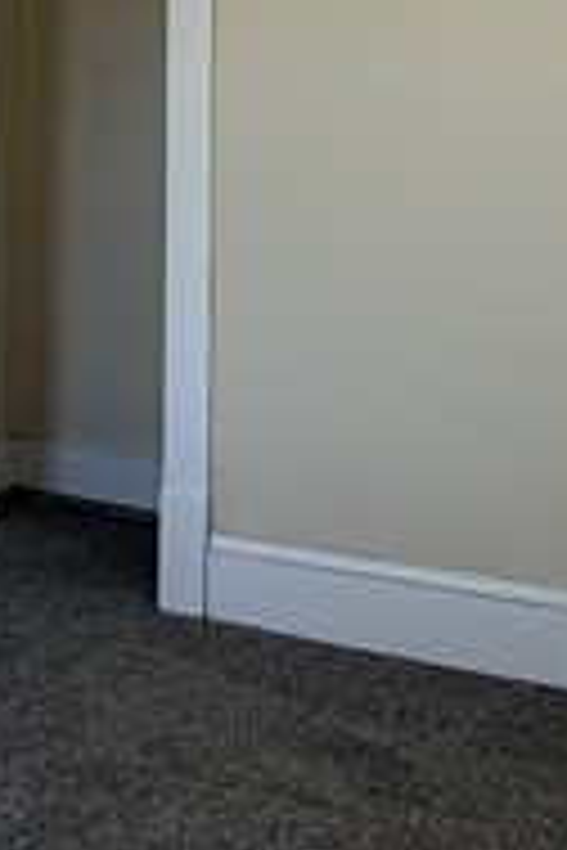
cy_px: 99
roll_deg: -0.2
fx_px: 1866
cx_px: 117
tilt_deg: -1.9
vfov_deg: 25.0
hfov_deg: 17.1
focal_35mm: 79
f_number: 2.2
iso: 100
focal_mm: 2.22
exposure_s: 1/121
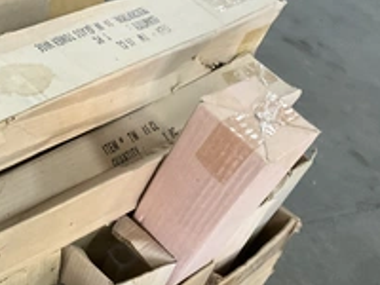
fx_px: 637
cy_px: 177
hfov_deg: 32.2
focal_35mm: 58
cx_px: 66
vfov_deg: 25.2
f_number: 1.8
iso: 200
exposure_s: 1/60
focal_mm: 3
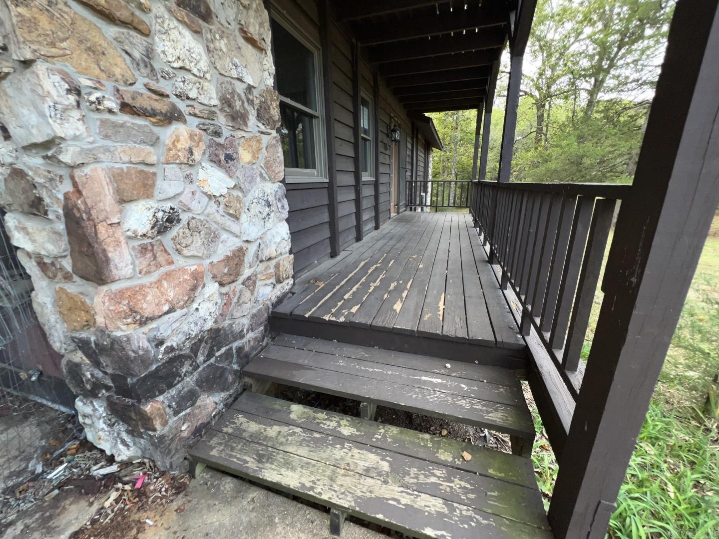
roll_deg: +1.1
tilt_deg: -17.6
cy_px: 270
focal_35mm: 13
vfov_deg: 89.9
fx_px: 270
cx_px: 360
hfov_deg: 106.2
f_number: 1.8
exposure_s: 1/122
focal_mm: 1.57
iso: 32
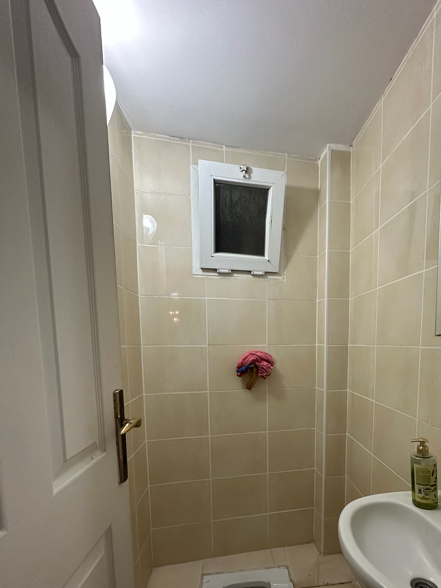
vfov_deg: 85.7
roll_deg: -0.8
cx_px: 271
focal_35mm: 18
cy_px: 374
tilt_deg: -5.1
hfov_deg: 70.6
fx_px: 306
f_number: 2.2
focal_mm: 2.22
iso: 250
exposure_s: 1/100
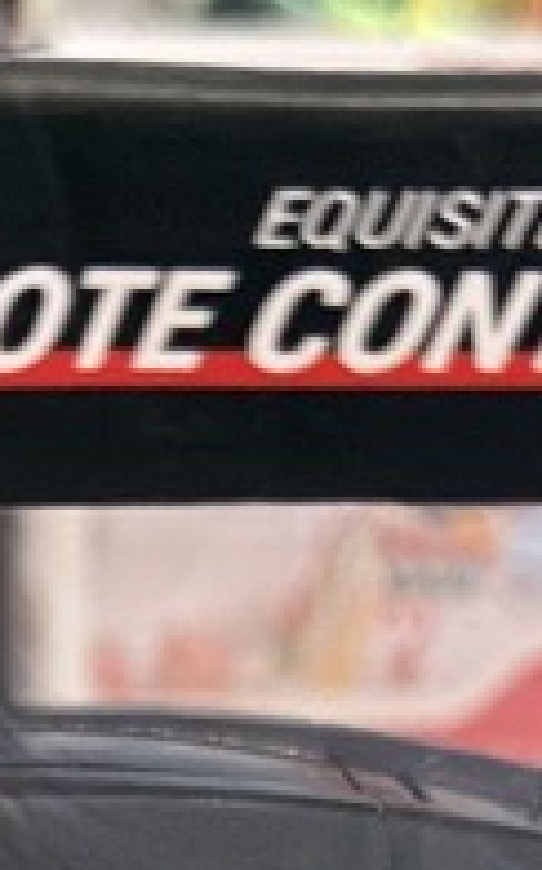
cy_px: 1274
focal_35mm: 104
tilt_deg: -23.5
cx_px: 18
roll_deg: +0.4
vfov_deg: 18.0
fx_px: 2465
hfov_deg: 12.4
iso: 800
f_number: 1.78
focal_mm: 6.76
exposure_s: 1/40
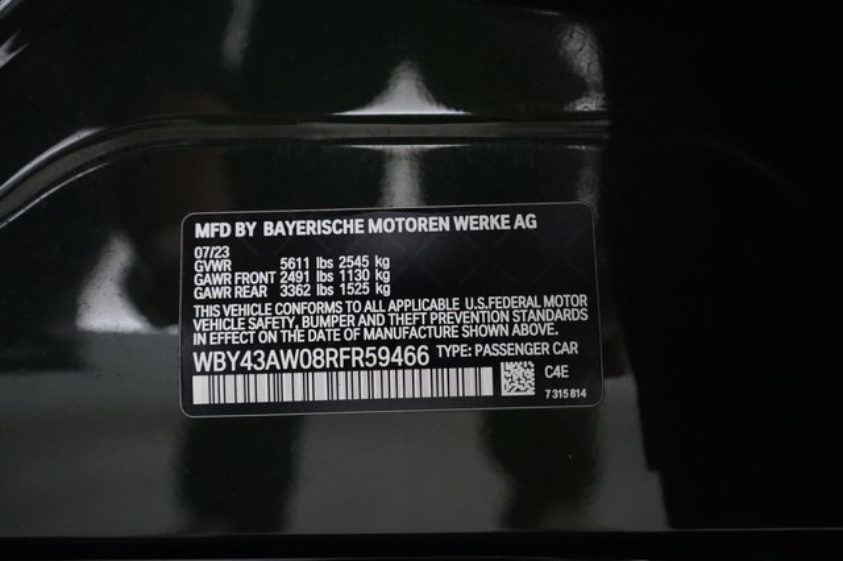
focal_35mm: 28
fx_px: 655
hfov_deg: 65.5
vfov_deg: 46.4
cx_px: 422
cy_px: 280
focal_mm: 28
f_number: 4.5
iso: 12800
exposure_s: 1/125
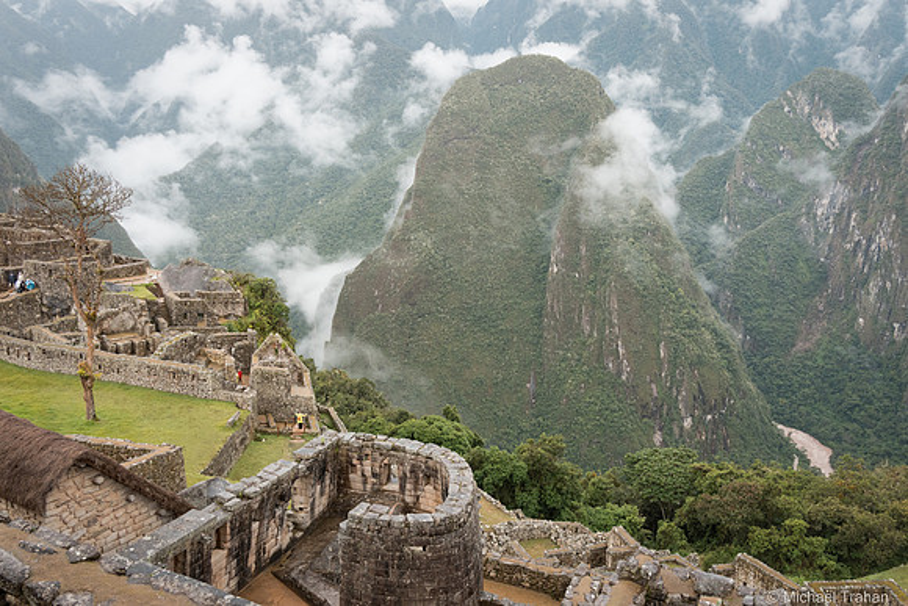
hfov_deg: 60.3
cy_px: 303
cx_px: 454
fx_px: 782
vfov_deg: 42.3
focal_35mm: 31
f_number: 10
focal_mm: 31
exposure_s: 1/200
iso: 1600
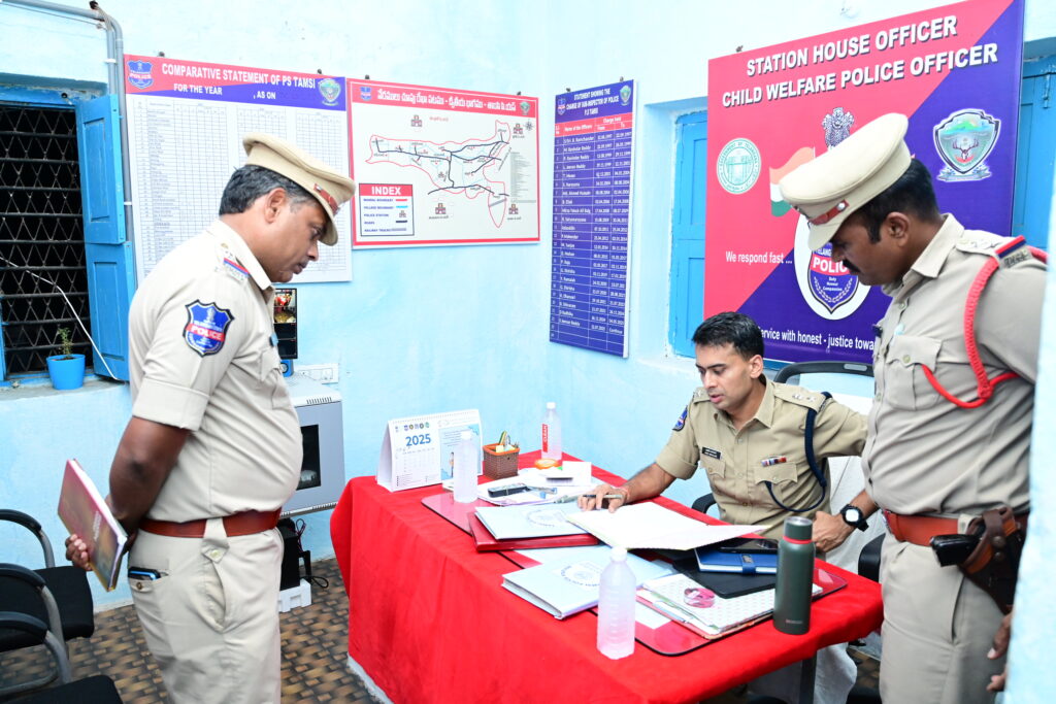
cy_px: 352
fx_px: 909
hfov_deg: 60.3
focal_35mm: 31
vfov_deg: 42.3
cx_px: 528
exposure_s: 1/200
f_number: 5.6
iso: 4000
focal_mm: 31
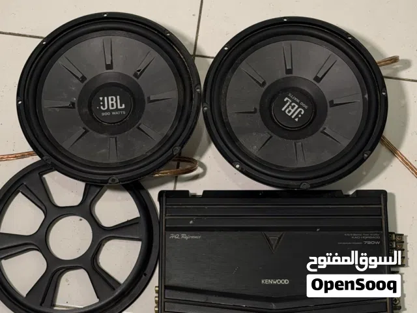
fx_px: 578
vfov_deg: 30.3
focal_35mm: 48
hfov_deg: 39.7
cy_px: 156
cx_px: 208
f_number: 1.78
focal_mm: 6.76
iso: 160
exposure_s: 1/50
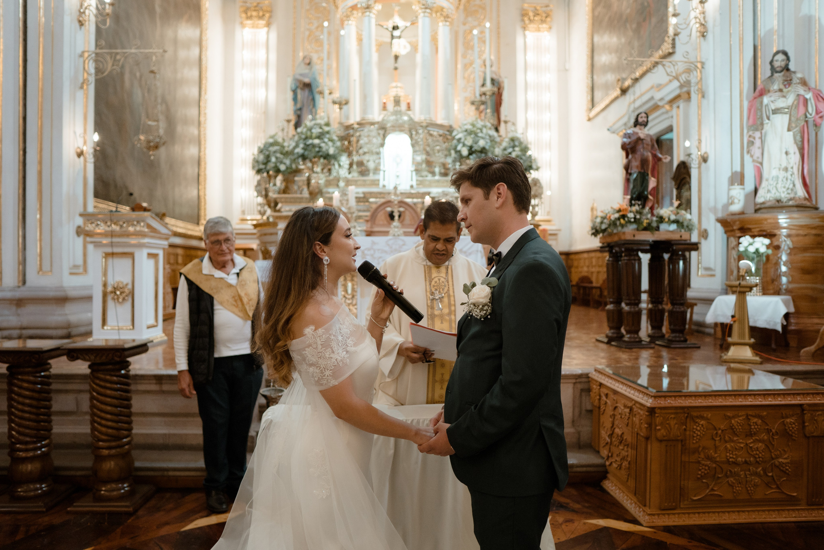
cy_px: 275
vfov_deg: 51.9
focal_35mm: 25
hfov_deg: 72.2
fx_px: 565
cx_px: 412
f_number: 1.4
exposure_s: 1/250
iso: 500
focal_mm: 16
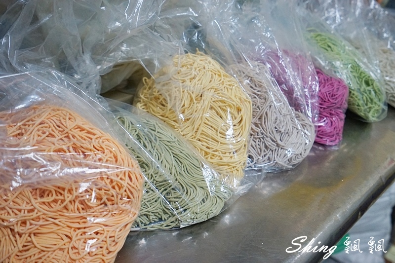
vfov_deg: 37.8
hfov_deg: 54.4
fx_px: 384
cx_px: 198
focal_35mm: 35
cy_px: 132
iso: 1600
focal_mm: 35
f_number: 5
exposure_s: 1/200
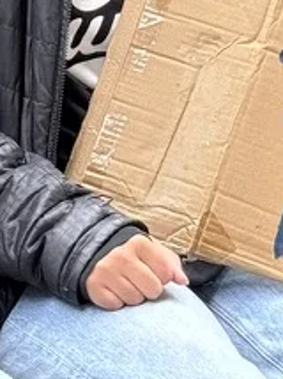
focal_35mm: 230
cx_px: 502
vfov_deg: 8.6
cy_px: 344
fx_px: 2512
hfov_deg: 6.3
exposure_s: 1/272
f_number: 1.78
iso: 64
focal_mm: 6.76
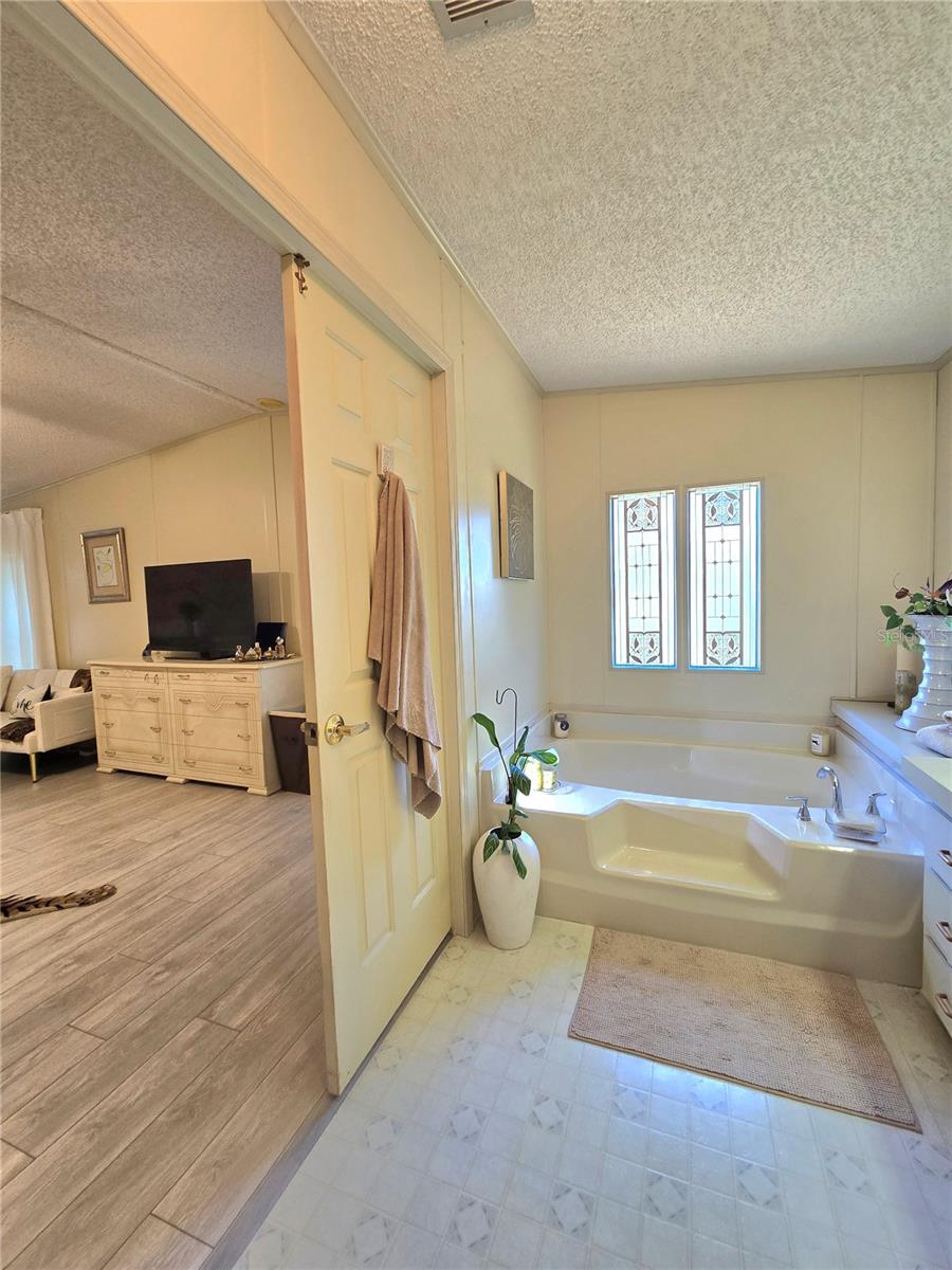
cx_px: 476
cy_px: 635
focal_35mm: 13
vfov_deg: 106.2
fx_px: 477
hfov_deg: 89.9
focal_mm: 2.2
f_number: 2.2
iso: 100
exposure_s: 1/60.2
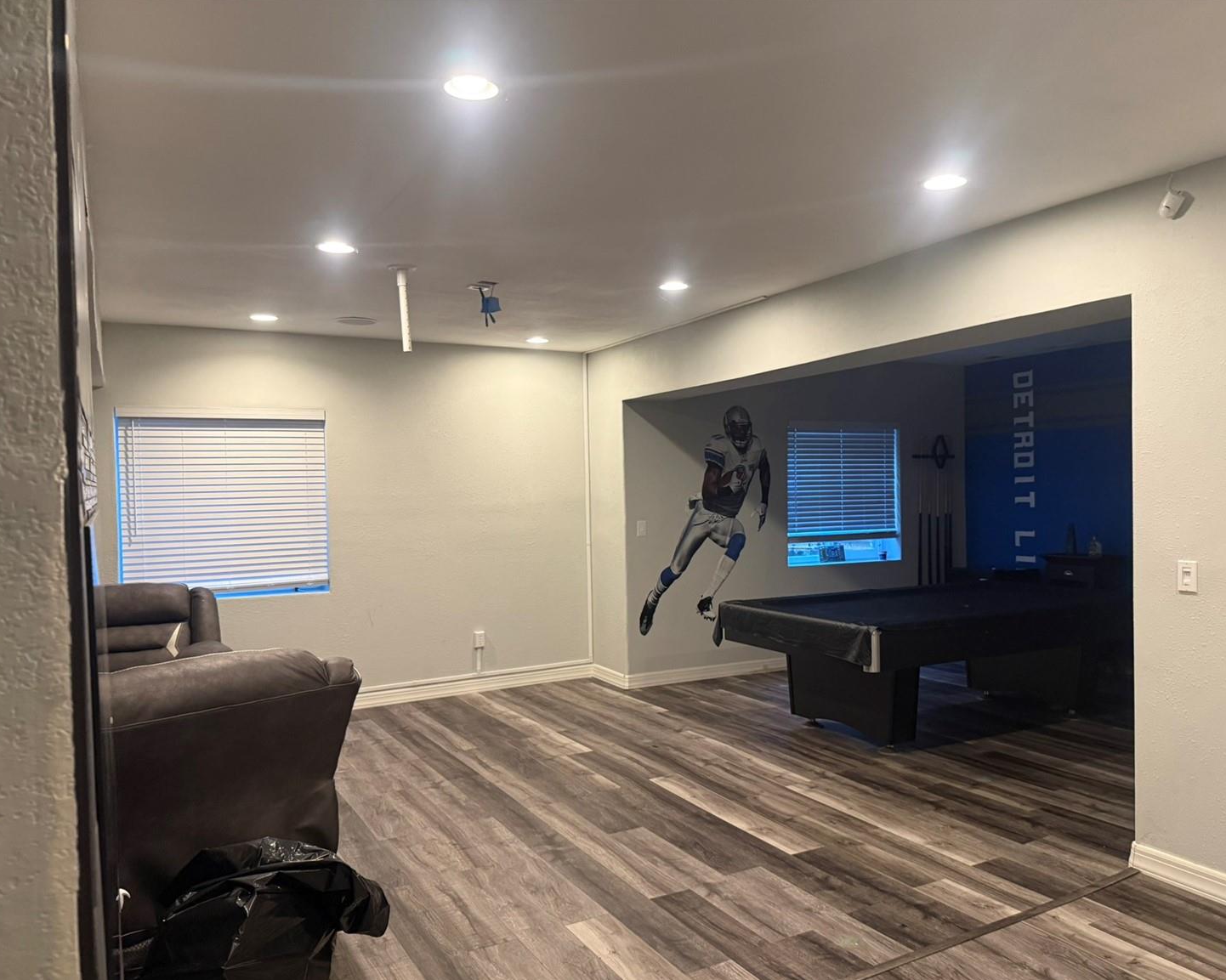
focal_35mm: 26
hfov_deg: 65.9
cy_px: 507
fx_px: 943
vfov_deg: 54.9
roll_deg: +0.0
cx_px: 669
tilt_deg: +0.3
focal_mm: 6.76
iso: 400
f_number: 1.78
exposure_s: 1/60
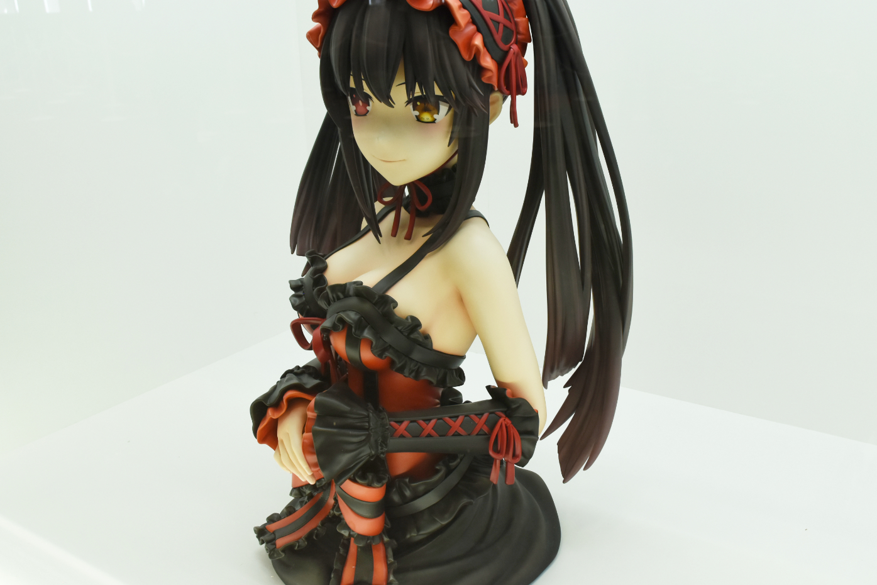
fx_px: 891
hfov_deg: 52.4
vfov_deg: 36.3
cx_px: 462
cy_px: 274
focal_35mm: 37
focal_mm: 21
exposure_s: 1/160
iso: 640
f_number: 8
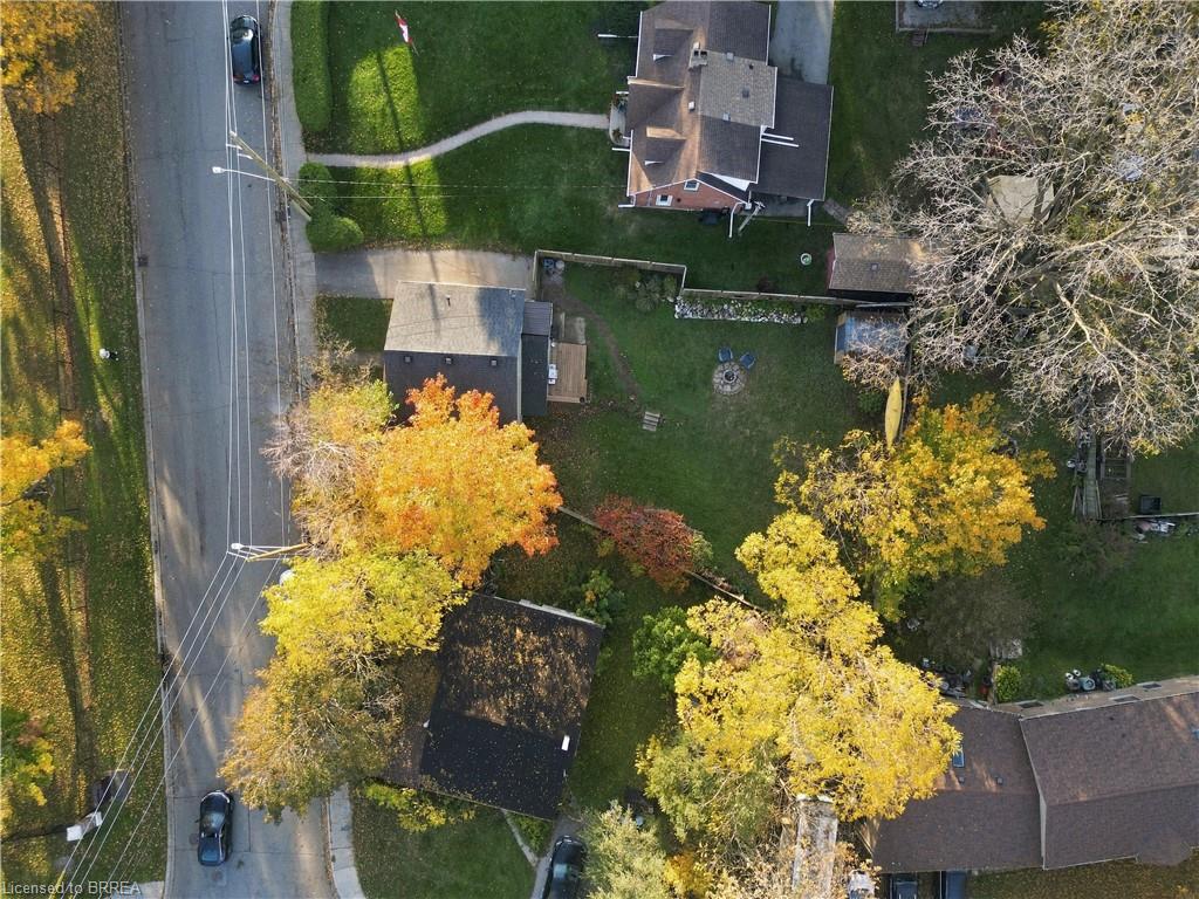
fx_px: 831
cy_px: 450
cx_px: 600
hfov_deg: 71.6
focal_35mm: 24
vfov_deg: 56.8
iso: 200
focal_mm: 6.7
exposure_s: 1/250
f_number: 1.7
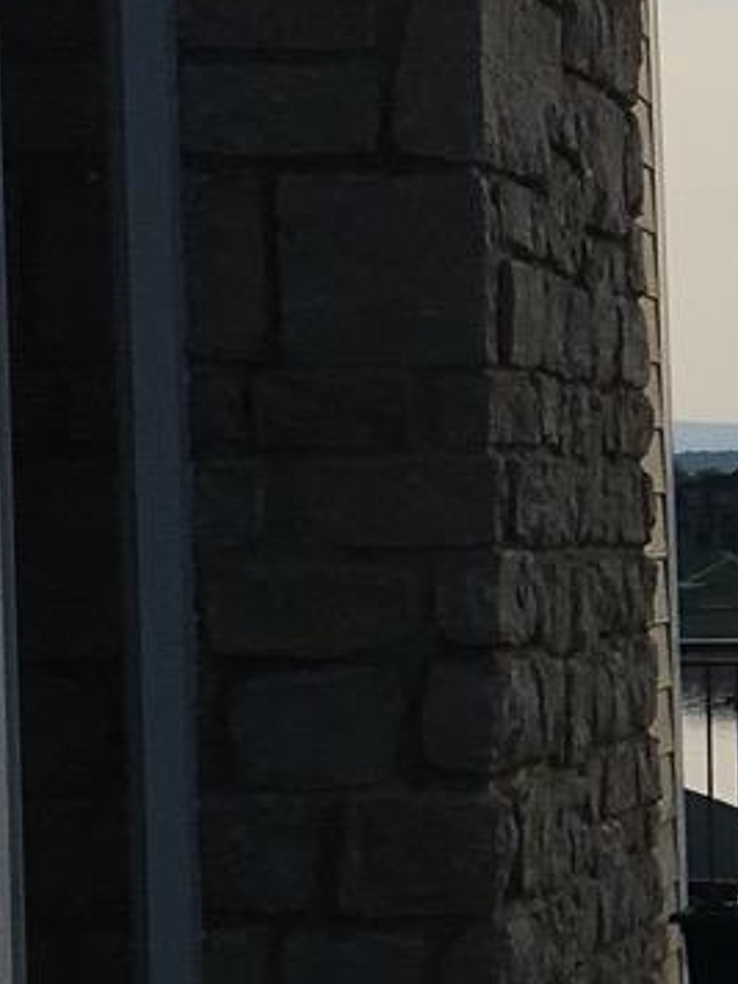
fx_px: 4747
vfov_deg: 11.8
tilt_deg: -3.3
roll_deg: +1.3
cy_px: 763
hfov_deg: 8.2
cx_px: 1750
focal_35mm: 167
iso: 25
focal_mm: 4.15
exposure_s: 1/2653
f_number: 2.2
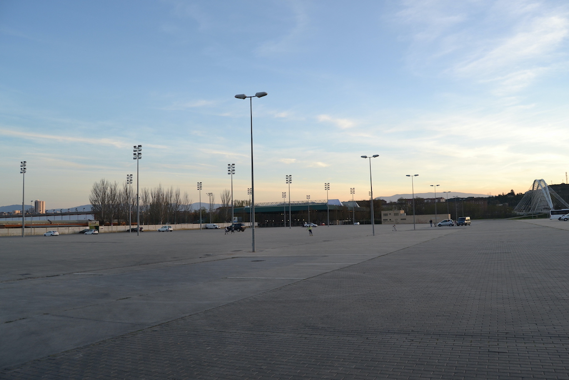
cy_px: 190
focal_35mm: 27
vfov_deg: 47.9
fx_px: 427
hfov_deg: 67.4
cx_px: 284
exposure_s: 1/125
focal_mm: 18
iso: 160
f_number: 5.6
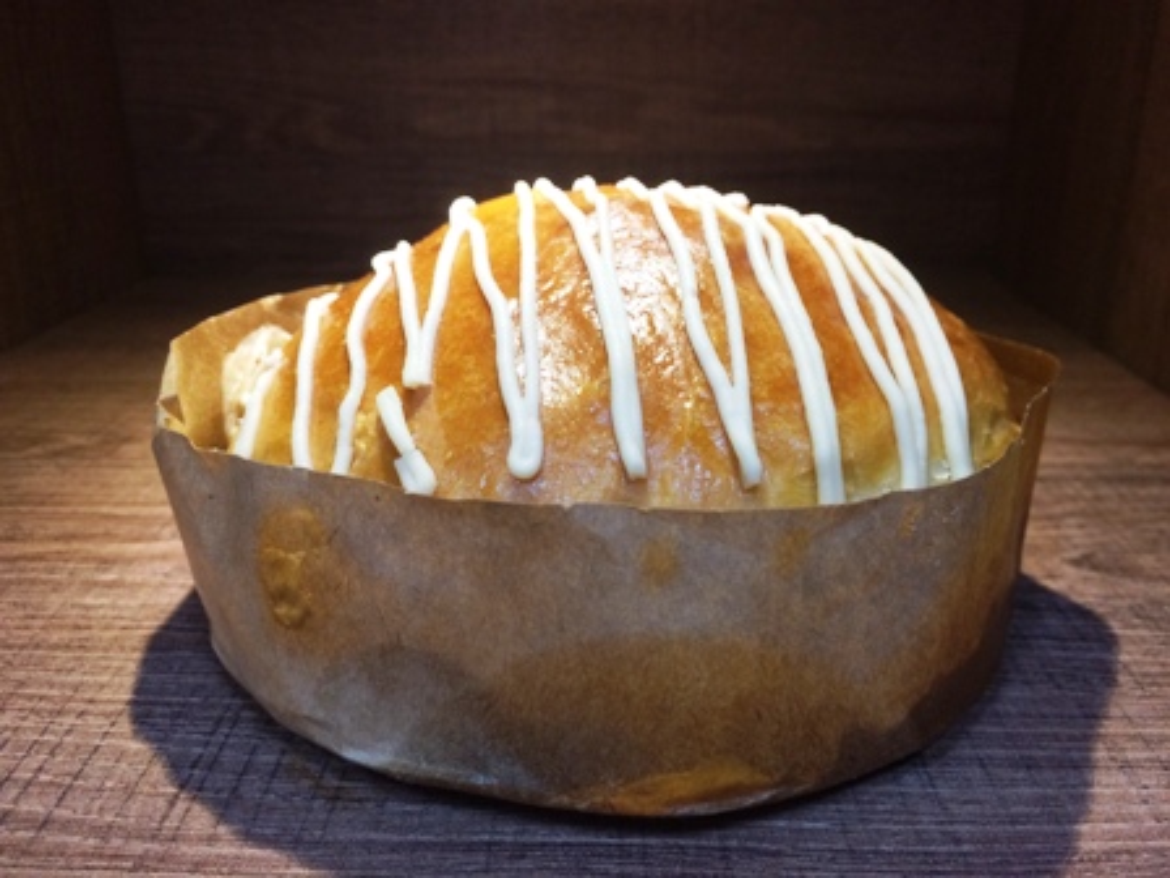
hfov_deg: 61.7
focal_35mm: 29
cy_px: 439
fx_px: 980
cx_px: 585
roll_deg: -1.0
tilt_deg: -22.3
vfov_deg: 48.2
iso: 100
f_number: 2.2
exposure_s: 1/30
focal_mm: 4.15
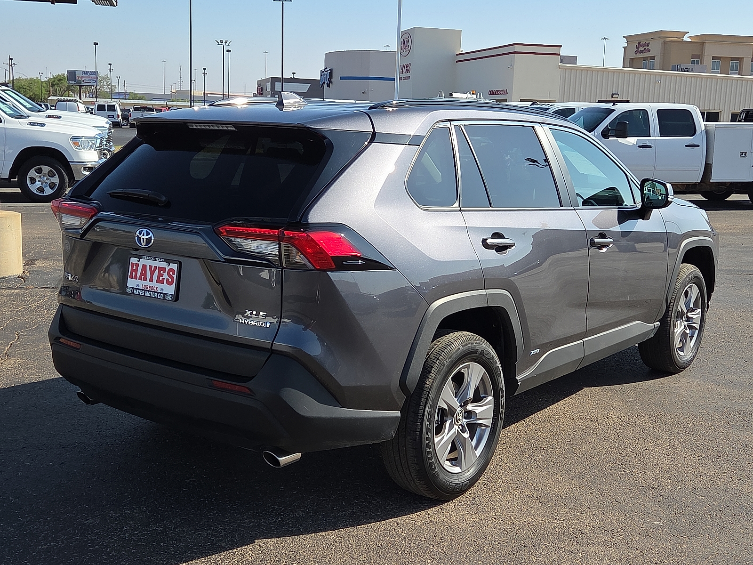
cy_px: 282
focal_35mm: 42
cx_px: 376
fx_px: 914
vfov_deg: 34.3
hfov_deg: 44.8
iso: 77
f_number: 1.8
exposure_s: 1/5000
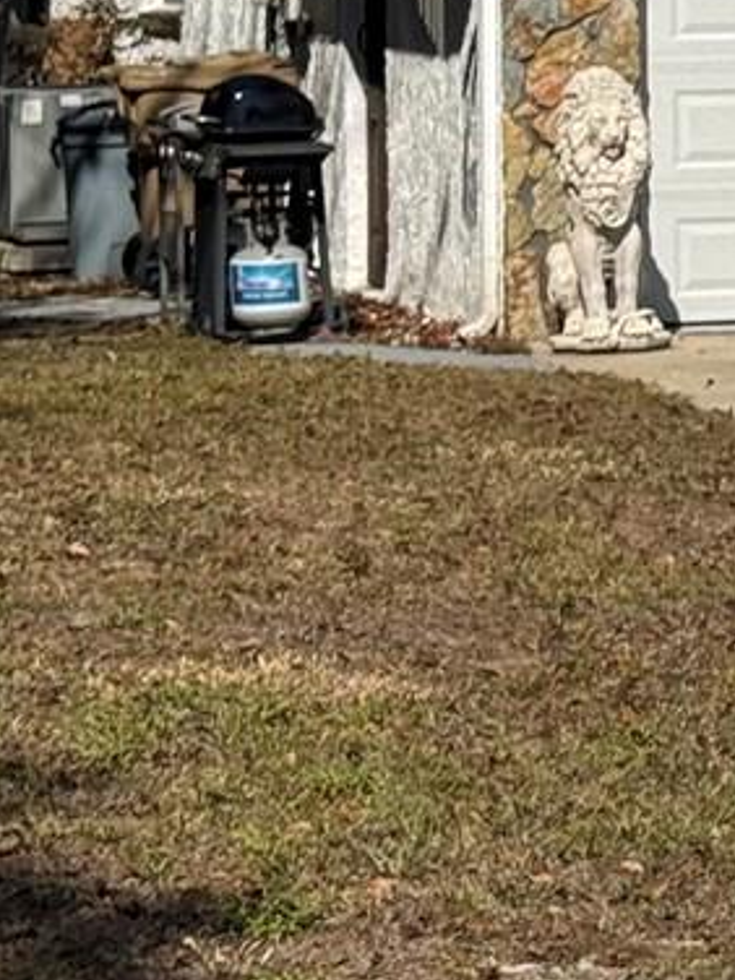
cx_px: 1619
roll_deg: +0.8
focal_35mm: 204
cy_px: -102
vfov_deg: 9.6
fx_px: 5775
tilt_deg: -1.3
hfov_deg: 7.0
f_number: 1.78
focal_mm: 6.76
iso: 64
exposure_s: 1/7937
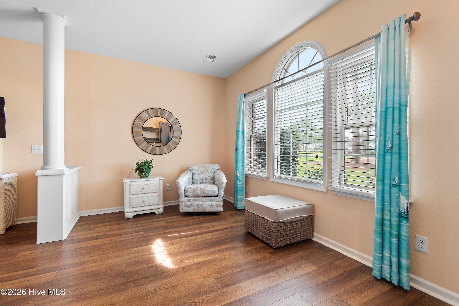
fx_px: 191
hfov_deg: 100.4
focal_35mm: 15
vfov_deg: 77.3
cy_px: 153
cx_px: 230
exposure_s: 1/6
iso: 100
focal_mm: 10
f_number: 4.5
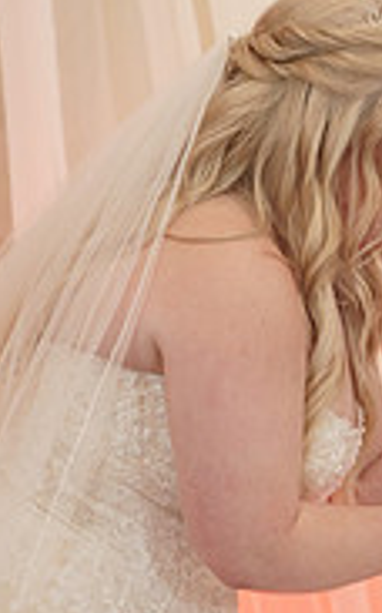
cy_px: 287
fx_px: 8966
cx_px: 795
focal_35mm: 537
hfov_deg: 2.4
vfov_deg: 3.9
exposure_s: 1/100
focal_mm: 158
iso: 2000
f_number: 4
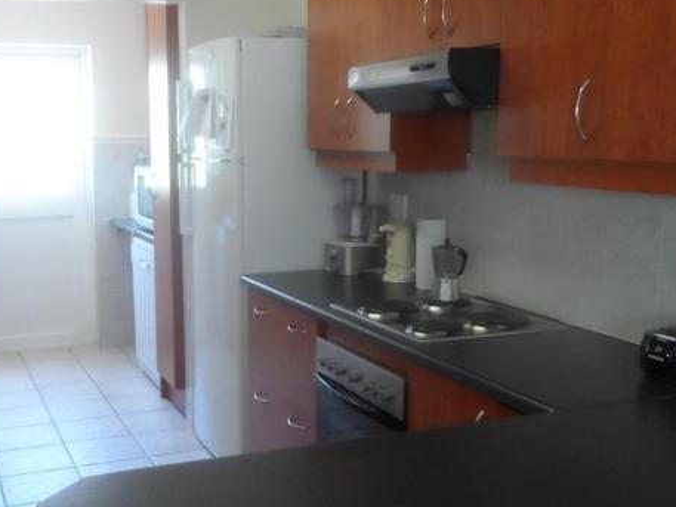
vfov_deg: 34.3
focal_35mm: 42
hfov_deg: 44.5
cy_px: 291
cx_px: 263
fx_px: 820
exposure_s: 1/30
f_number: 3.2
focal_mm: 4
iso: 320
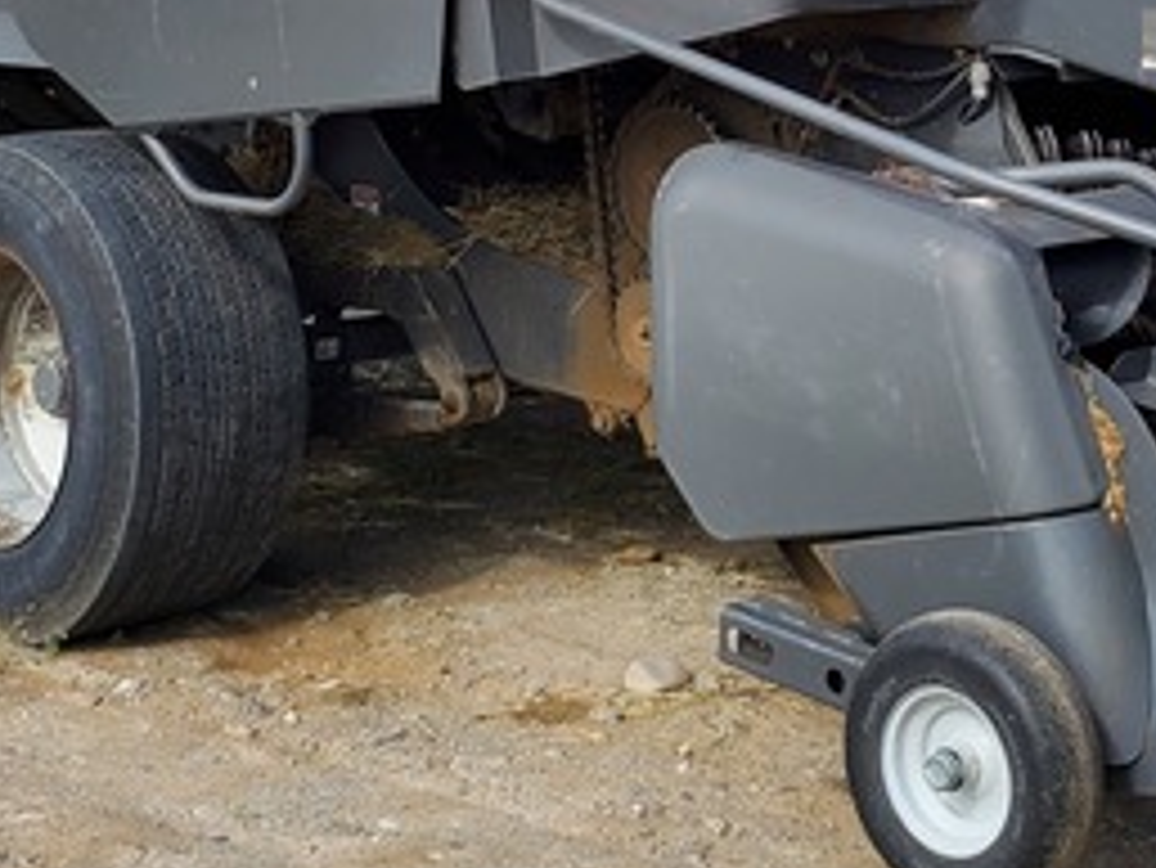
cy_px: -171
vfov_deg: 17.4
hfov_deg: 24.0
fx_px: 2706
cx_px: 765
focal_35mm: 81
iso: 50
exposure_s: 1/1161
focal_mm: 4.3
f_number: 2.4
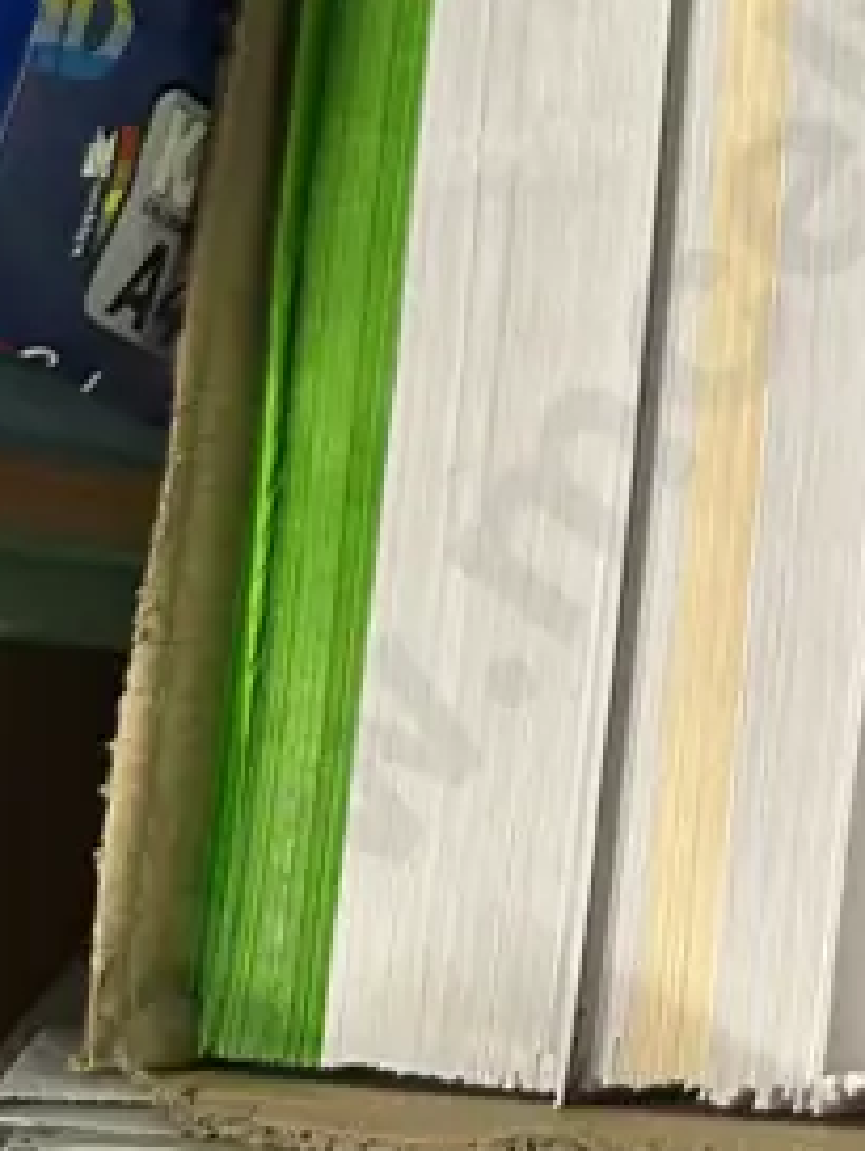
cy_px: -481
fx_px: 2996
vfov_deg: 19.5
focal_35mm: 90
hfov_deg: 15.2
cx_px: 1312
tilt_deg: -67.2
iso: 125
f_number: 1.78
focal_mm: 6.86
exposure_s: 1/100
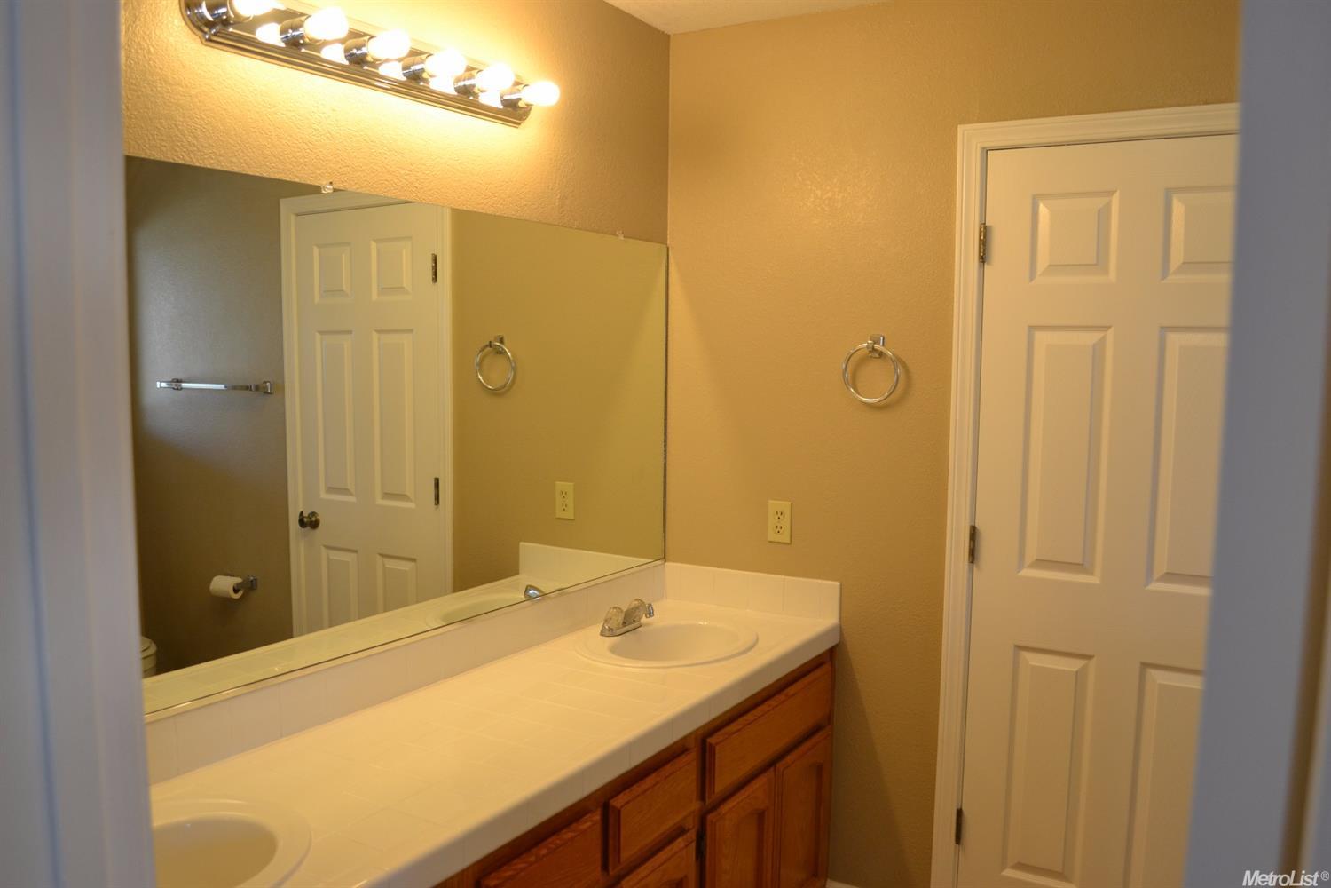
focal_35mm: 27
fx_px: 998
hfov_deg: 67.4
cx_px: 666
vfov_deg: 47.9
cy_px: 444
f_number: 4
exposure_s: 1/60
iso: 400
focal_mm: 18
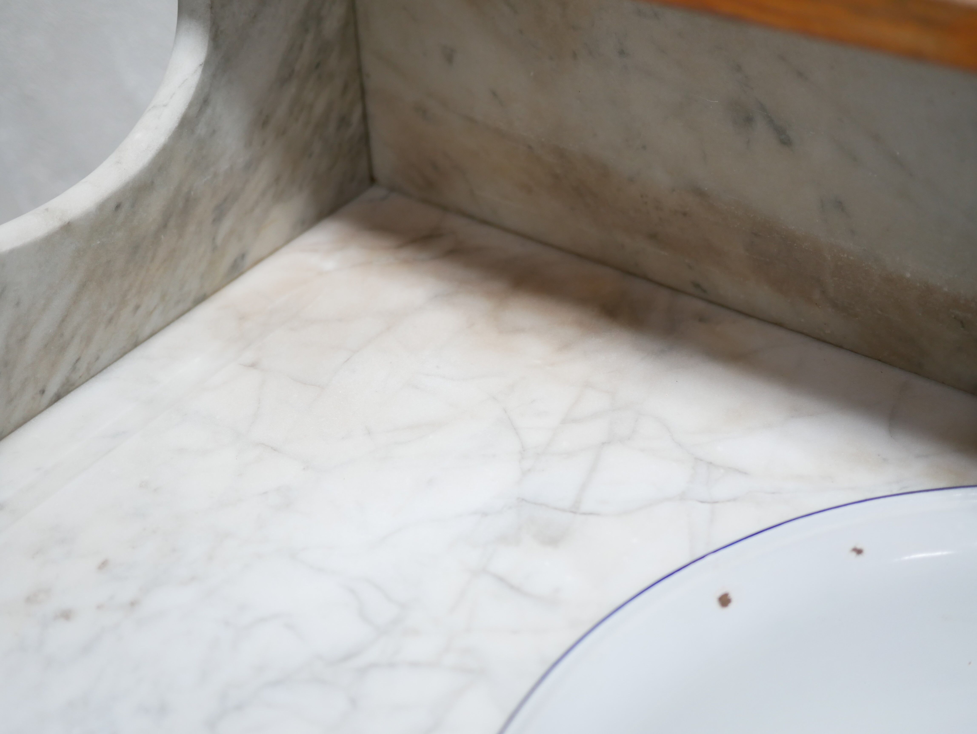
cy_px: 367
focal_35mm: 40
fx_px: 1129
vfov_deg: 36.0
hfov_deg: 46.8
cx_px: 488
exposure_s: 1/60
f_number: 1.7
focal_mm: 20
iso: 400
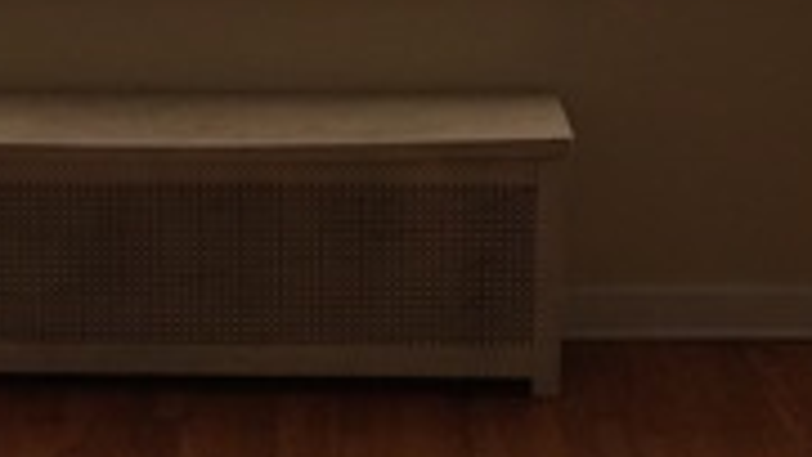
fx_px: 2413
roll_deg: +2.4
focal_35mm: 112
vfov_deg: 10.8
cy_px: 90
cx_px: 153
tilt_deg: -11.5
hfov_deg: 18.9
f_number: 2.2
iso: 32
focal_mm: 4.15
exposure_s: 1/638
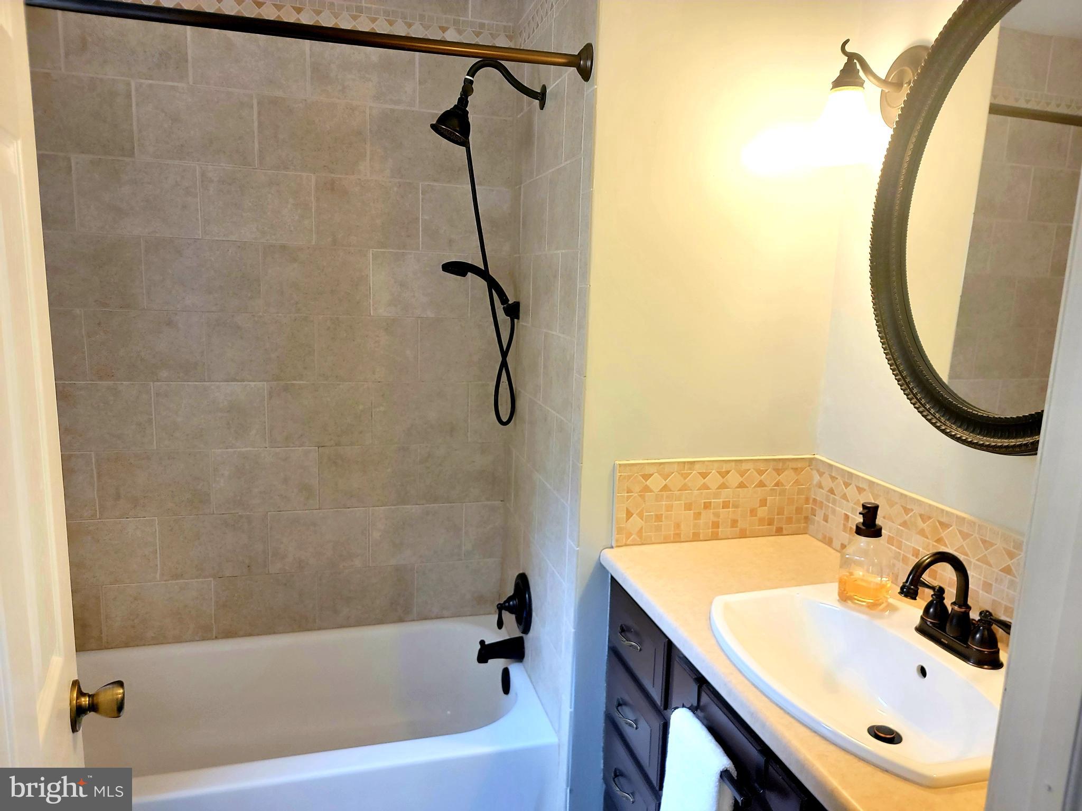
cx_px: 541
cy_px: 406
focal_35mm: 24
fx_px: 750
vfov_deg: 56.8
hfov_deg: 71.6
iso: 500
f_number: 1.8
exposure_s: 1/39.1
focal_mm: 6.7
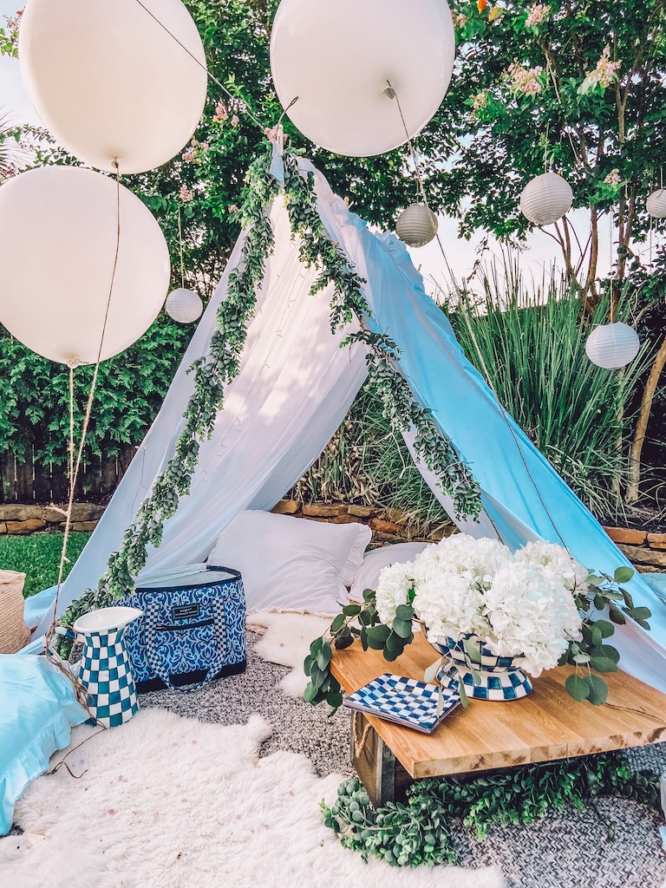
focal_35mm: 26
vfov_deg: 67.3
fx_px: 667
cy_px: 444
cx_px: 333
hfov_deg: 53.1
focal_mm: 4.25
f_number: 1.8
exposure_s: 1/390
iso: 32
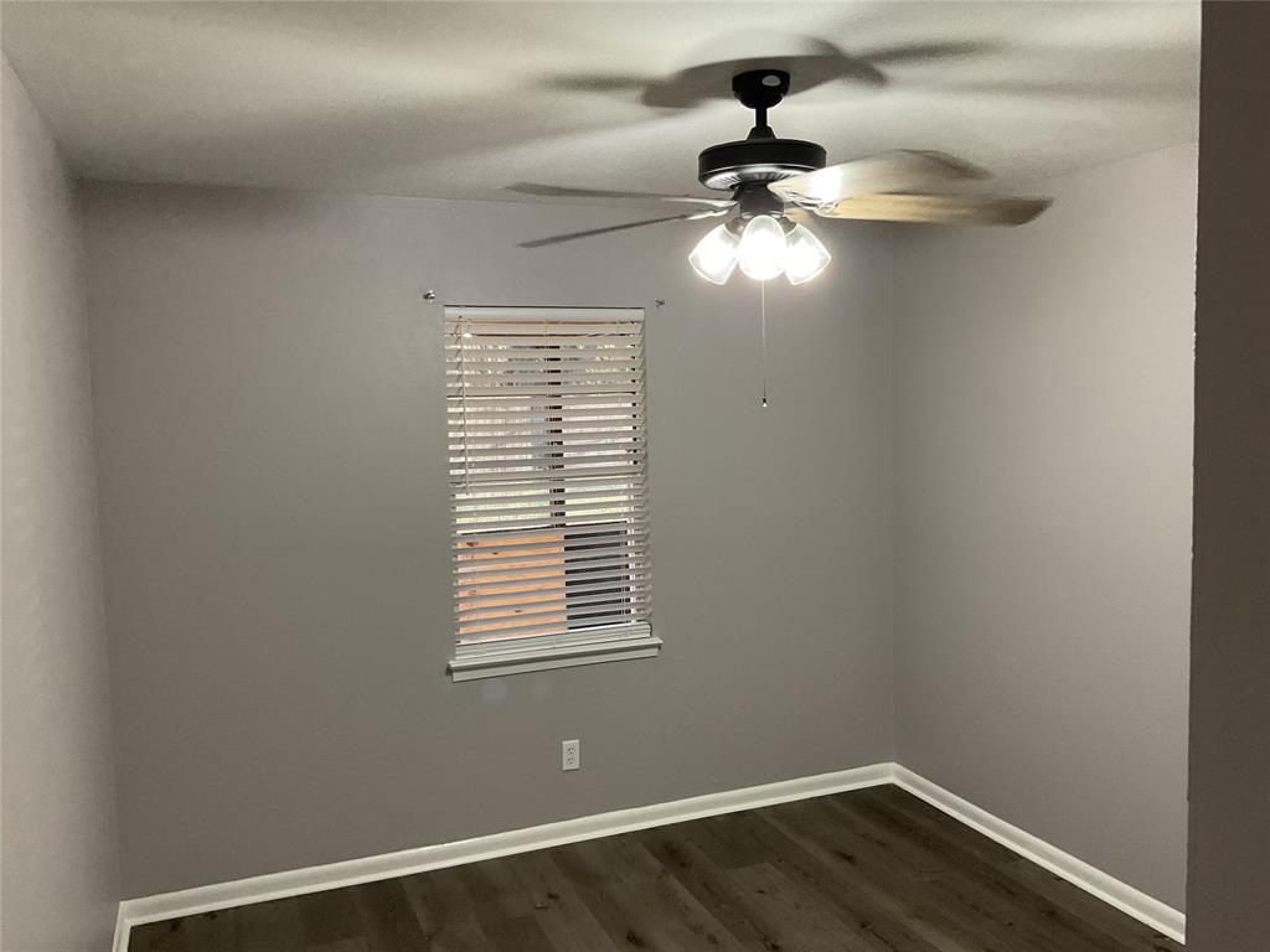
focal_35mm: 29
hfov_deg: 61.7
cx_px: 635
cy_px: 476
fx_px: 1064
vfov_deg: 48.2
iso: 125
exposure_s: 1/60
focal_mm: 3
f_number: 1.8
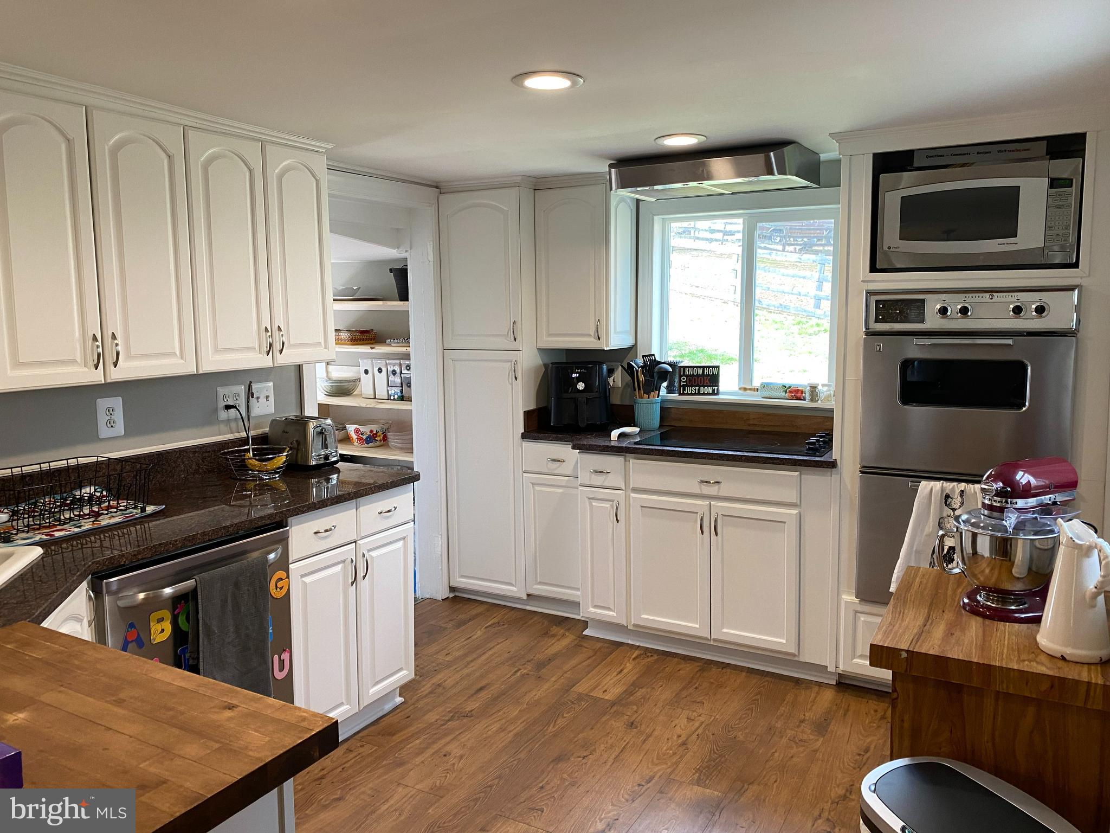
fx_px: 834
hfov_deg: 67.3
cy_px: 416
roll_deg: +0.4
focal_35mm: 26
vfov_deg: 53.1
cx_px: 555
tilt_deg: -7.3
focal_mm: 4.25
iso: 100
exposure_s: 1/60
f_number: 1.8
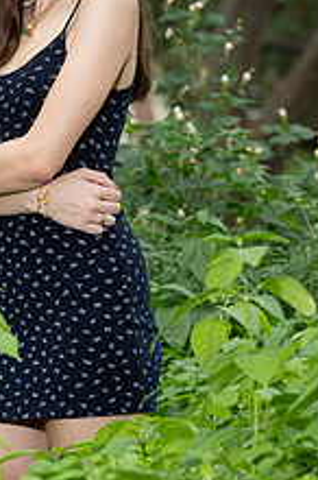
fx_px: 5449
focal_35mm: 410
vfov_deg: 5.0
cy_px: 65
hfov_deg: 3.3
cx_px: 41
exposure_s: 1/200
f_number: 8
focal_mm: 200
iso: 1000
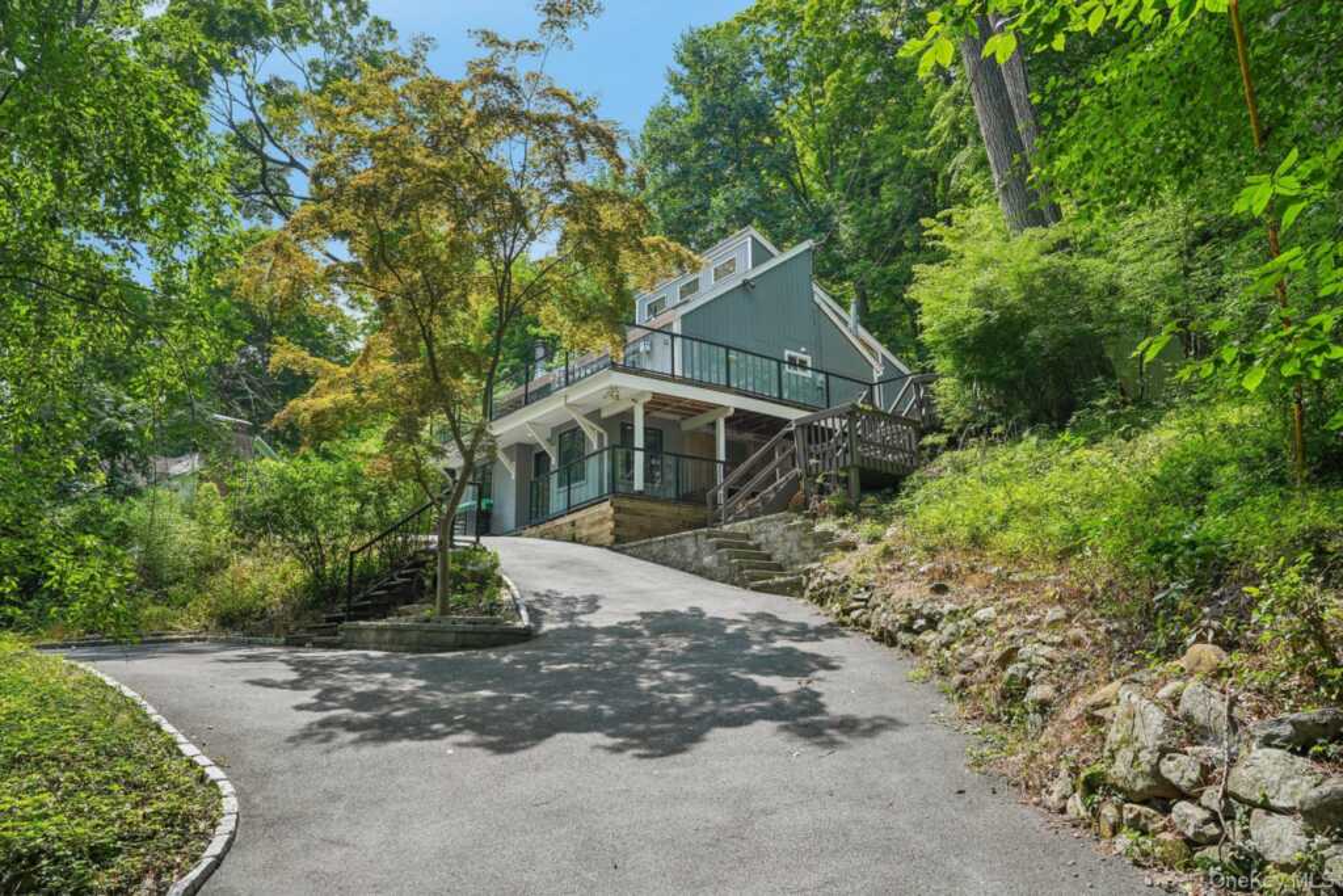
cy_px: 448
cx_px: 672
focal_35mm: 26
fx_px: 951
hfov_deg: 70.4
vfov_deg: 50.4
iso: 100
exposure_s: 1/60
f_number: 8
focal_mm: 25.5
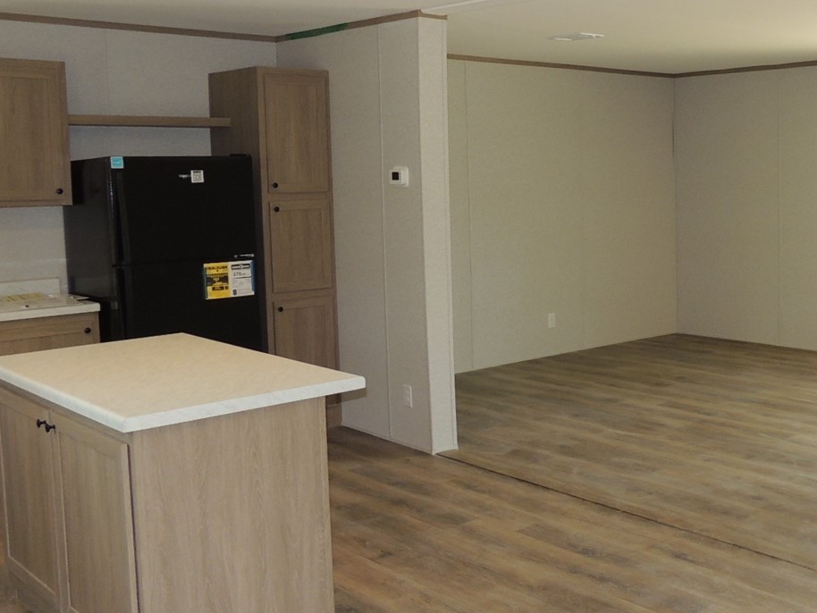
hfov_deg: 43.1
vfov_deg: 34.3
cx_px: 630
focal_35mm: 42
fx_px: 992
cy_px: 250
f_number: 3
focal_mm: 4.3
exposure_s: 1/40
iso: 180
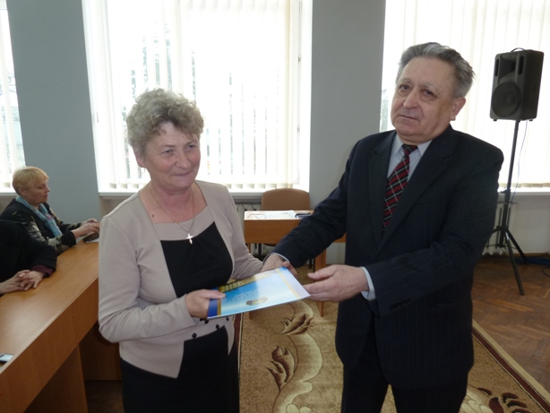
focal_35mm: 25
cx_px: 275
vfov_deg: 54.9
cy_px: 206
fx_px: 397
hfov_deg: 69.4
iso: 125
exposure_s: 1/30
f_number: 3.3
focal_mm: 4.1
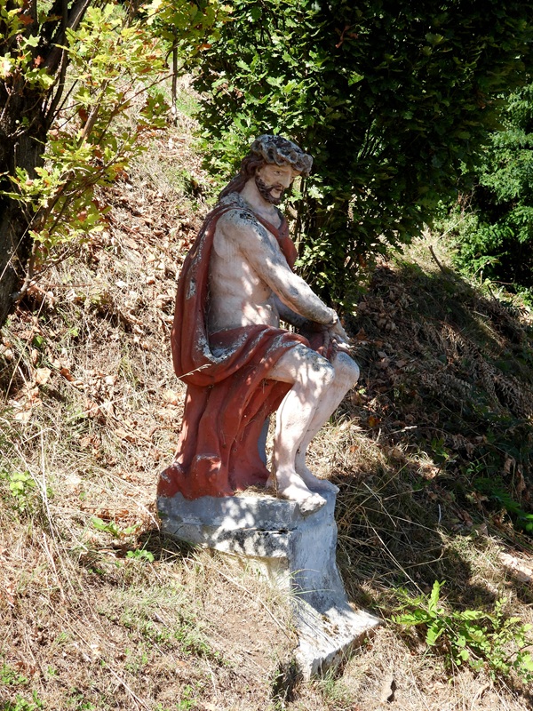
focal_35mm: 70
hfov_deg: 21.0
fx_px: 1437
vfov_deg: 27.8
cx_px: 266
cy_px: 356
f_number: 3.5
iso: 100
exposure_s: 1/400
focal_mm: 12.5
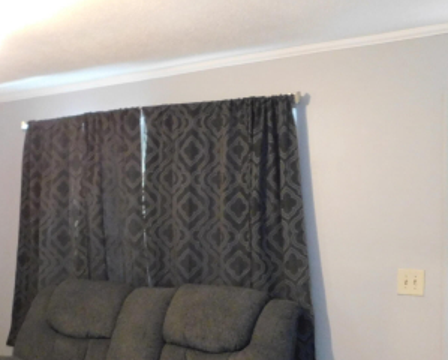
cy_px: 250
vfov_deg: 30.0
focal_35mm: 50
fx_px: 664
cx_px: 163
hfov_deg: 37.0
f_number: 3
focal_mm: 4
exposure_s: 1/8
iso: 560
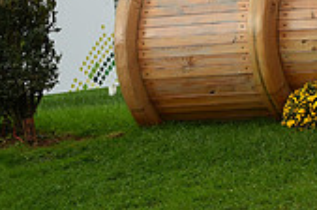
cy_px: -103
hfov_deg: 5.4
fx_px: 3322
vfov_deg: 3.6
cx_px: 540
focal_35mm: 378
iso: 400
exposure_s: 1/1250
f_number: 4.5
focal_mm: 110
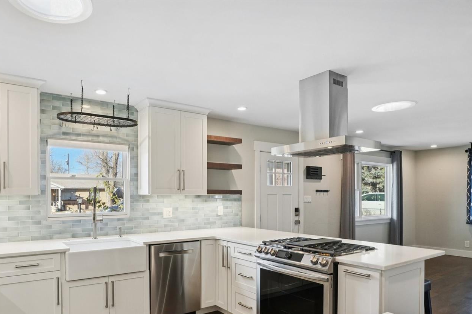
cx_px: 188
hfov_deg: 75.3
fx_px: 301
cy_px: 200
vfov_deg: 54.4
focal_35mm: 23
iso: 250
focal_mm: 12
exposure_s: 1/30
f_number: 8
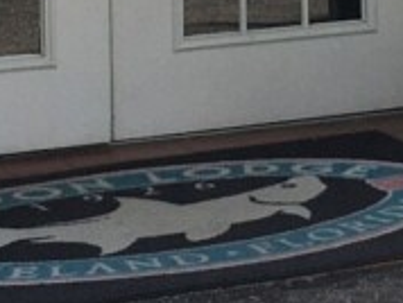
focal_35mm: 195
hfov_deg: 10.0
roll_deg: +1.7
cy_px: -357
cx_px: 446
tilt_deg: +0.6
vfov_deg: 7.3
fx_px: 2273
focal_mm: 4.15
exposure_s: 1/927
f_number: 2.2
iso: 25
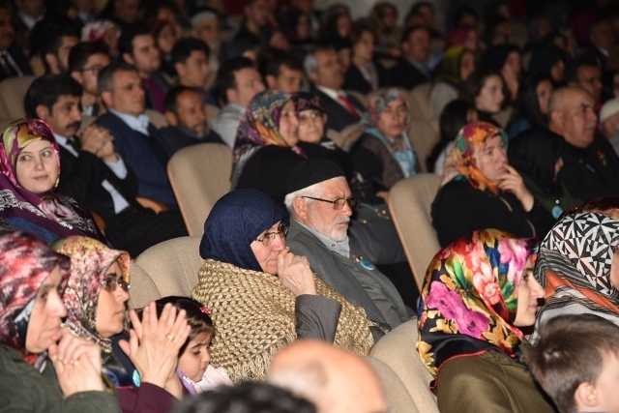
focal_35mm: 120
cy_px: 206
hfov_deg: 17.1
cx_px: 310
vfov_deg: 11.4
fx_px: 2064
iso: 160
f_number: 4
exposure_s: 1/40
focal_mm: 120
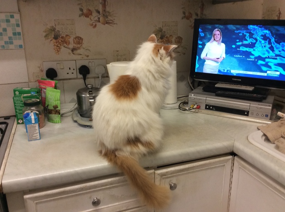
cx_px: 142
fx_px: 263
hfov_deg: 56.9
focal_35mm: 32
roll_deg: -1.1
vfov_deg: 44.0
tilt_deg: -19.6
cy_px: 106
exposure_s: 1/25
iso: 80
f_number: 2.4
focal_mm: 3.3
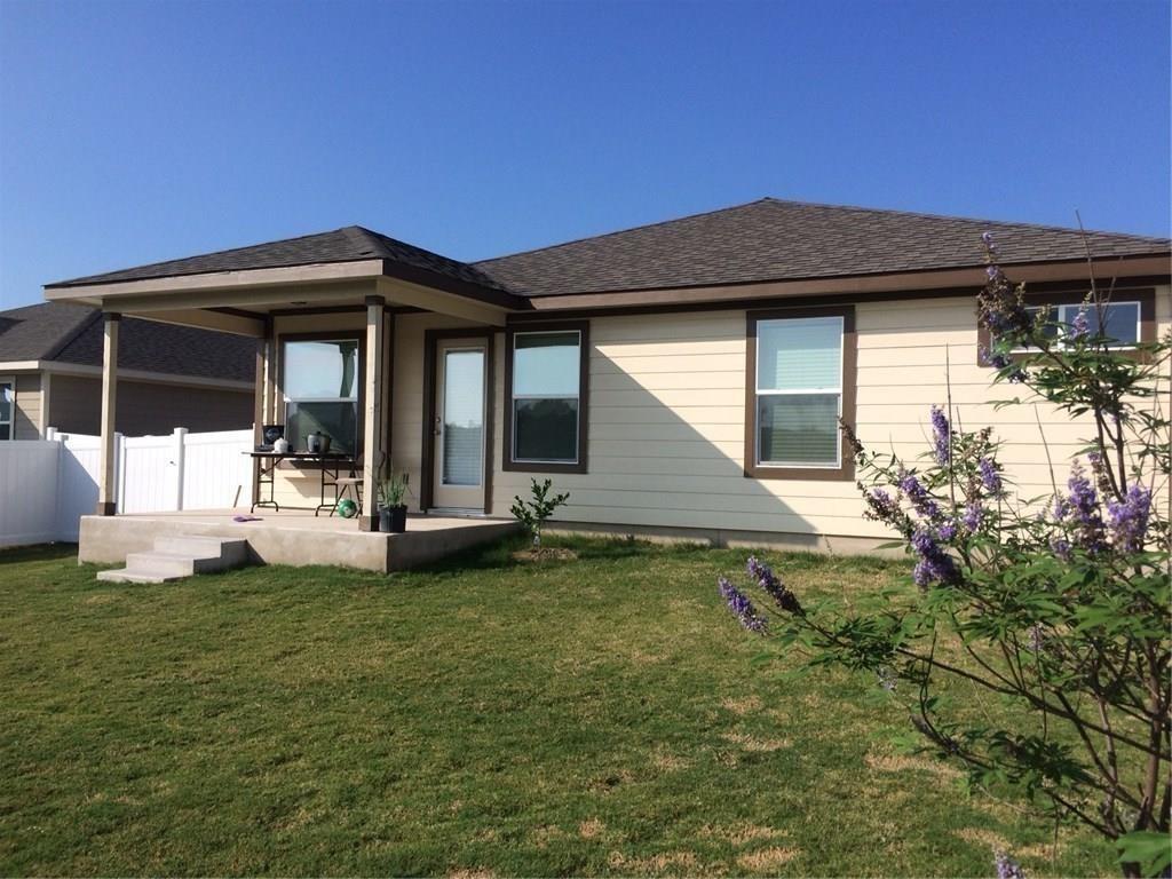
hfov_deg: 61.7
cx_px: 586
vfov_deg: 48.2
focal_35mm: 29
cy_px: 440
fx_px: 982
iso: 32
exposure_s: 1/2933
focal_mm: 4.15
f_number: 2.2
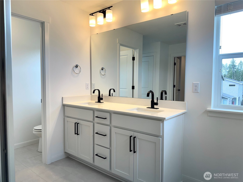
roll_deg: -0.3
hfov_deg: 71.6
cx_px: 122
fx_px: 168
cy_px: 91
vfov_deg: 56.8
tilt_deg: -2.9
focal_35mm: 24
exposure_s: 1/362
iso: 80
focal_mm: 6.76
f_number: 1.78
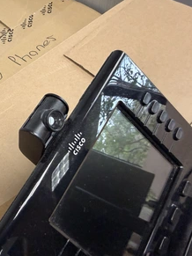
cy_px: 129
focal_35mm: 33
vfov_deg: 55.4
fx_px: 244
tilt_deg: -57.1
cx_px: 20
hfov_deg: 39.9
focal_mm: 2.22
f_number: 2.2
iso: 320
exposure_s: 1/120
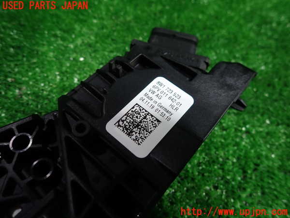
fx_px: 209
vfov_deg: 54.9
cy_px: 109
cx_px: 145
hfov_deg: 69.4
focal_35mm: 25
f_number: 2
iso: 200
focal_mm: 4.5
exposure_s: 1/40
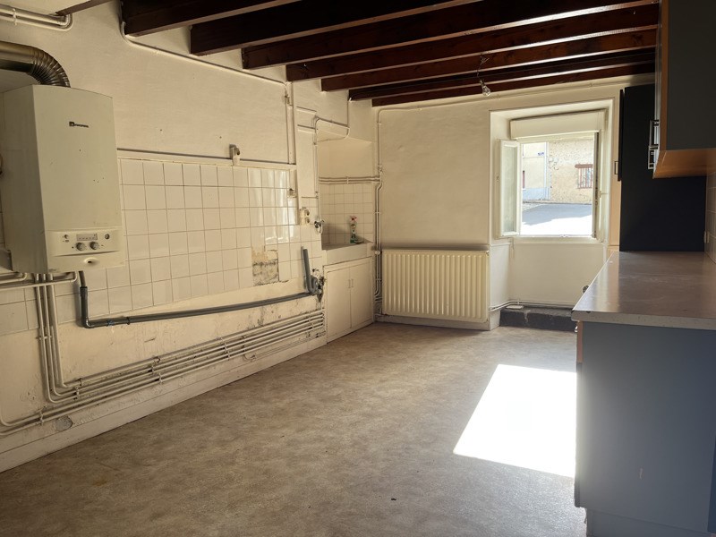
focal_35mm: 26
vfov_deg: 53.1
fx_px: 538
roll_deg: +1.5
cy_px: 268
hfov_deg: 67.3
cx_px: 358
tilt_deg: -7.5
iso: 32
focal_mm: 5.1
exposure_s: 1/122
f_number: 1.6
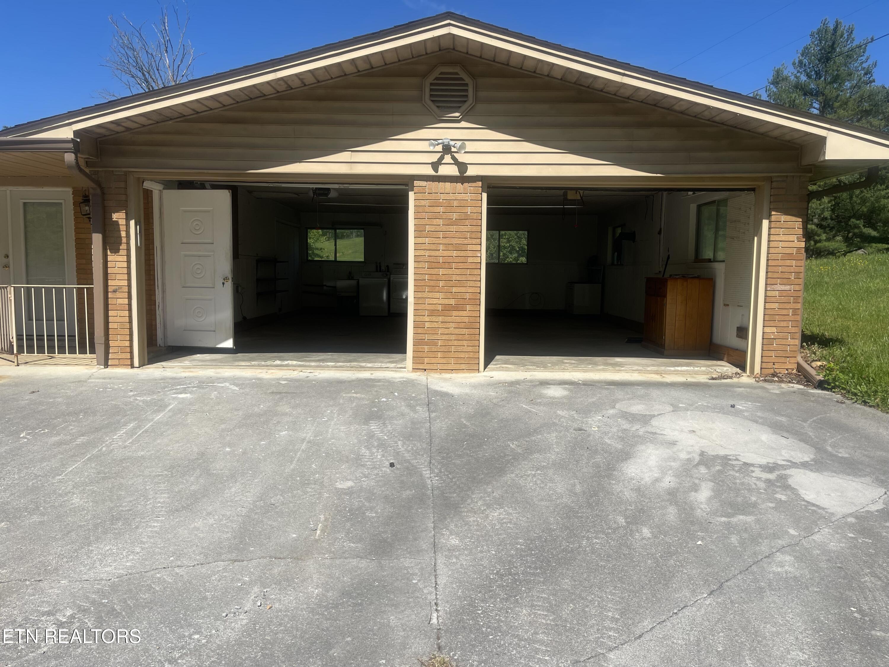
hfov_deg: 69.4
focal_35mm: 25
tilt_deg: -5.4
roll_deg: -1.1
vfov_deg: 54.9
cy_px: 334
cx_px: 444
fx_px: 642
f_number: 1.6
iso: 32
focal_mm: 5.1
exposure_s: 1/4348
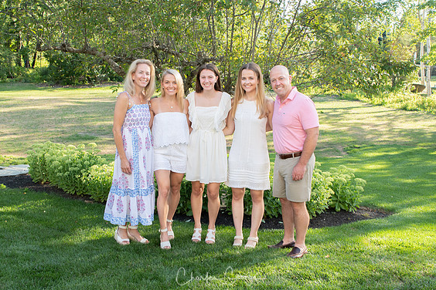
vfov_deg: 35.9
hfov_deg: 51.9
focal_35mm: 37
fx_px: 448
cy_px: 144
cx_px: 213
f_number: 5.6
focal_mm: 24
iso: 400
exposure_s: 1/125
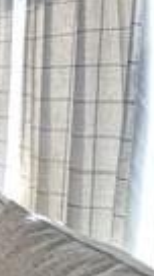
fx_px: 525
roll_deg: +0.0
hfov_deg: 8.1
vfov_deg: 29.2
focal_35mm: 72
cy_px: 91
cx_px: -468
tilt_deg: -2.1
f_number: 2.2
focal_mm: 2.22
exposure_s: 1/120
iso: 320
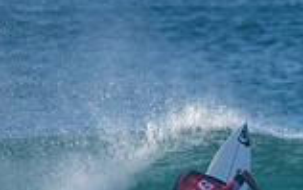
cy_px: 283
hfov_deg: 1.0
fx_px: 16676
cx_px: 278
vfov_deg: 0.7
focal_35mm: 2018
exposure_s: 1/2000
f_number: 5.6
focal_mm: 500
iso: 360
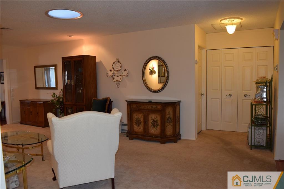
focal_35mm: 27
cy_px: 94
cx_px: 142
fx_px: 213
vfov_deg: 47.9
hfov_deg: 67.4
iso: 800
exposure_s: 1/100
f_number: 5
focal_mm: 18
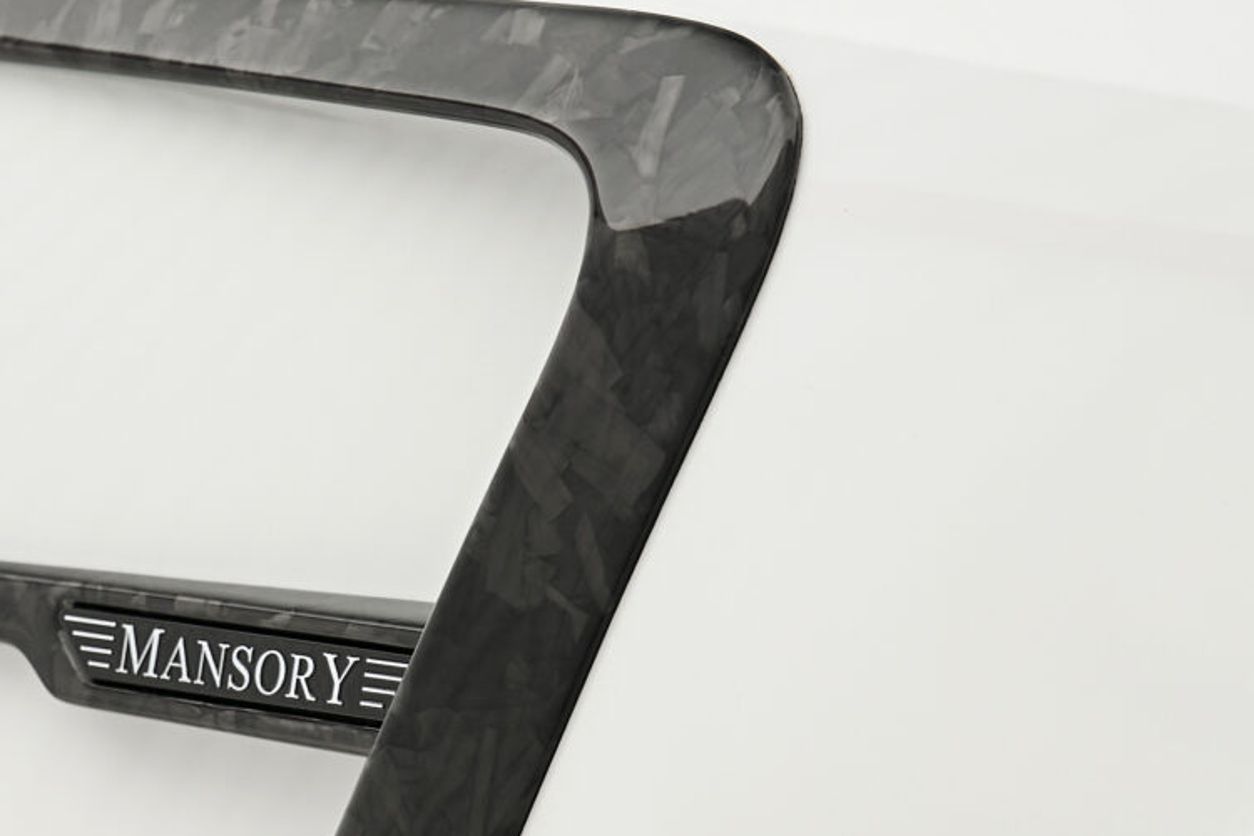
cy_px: 613
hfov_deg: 8.6
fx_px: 8325
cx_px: 346
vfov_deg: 5.7
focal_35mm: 239
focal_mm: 70
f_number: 5.6
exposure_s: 1/50
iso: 400
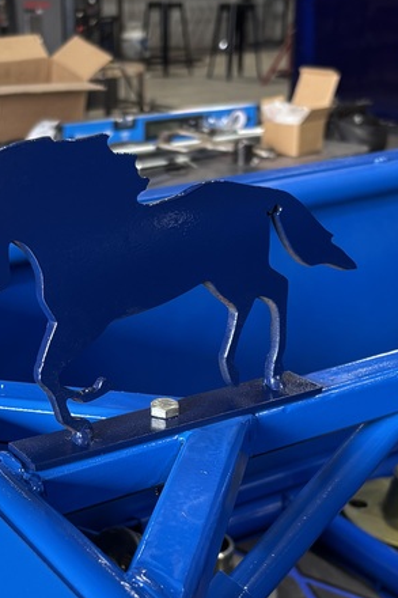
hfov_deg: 21.4
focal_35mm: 63
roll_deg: -0.1
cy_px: 371
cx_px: 105
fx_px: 1045
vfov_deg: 31.8
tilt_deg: -22.7
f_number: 1.6
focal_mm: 5.96
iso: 100
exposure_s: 1/60
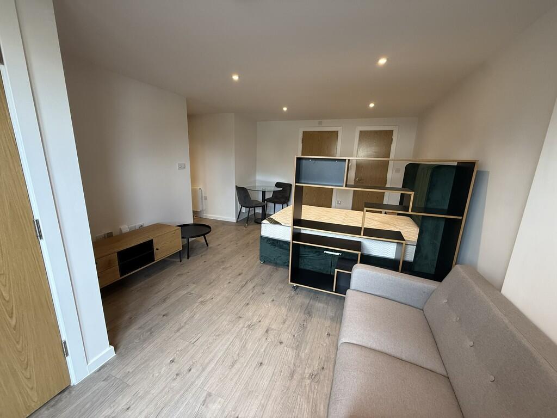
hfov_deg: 102.1
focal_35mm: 14
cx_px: 278
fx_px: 225
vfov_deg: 85.7
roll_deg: -2.1
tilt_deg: -13.1
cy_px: 209
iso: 250
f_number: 2.2
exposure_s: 1/100
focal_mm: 2.22
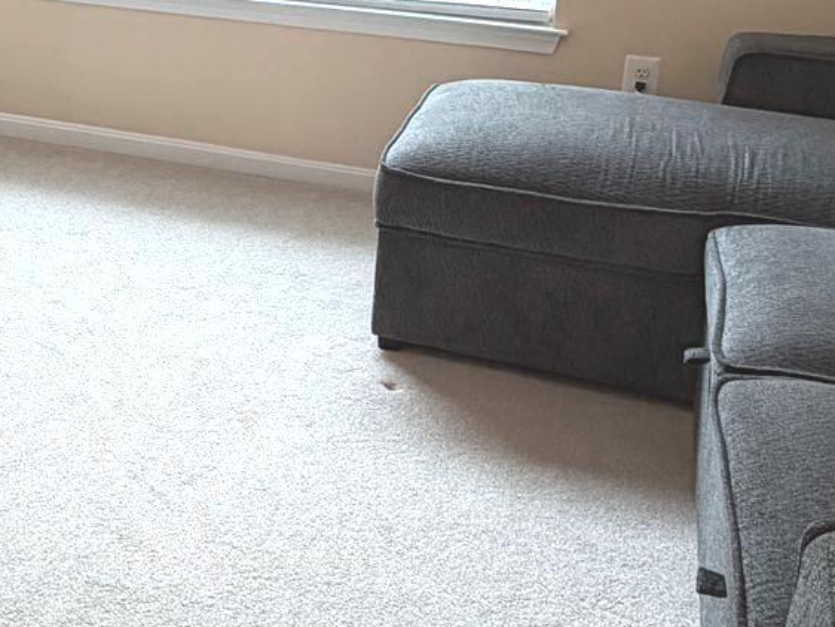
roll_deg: -0.9
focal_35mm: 51
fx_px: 1231
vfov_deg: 27.6
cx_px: 137
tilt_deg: -15.4
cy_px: 73
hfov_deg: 35.9
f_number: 2.2
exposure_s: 1/120
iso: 125
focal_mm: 2.22
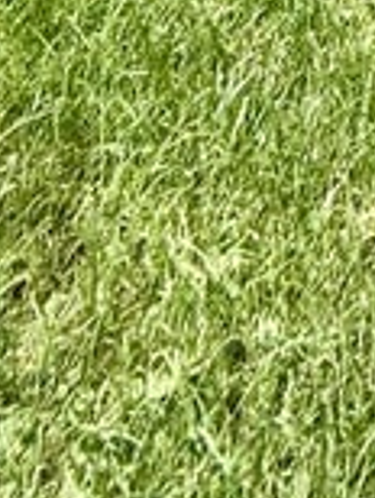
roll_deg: +1.1
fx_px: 1340
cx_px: 575
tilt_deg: -2.2
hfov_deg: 14.7
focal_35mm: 93
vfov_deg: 10.8
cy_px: -1083
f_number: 2.2
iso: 64
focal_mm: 2.22
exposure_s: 1/1745
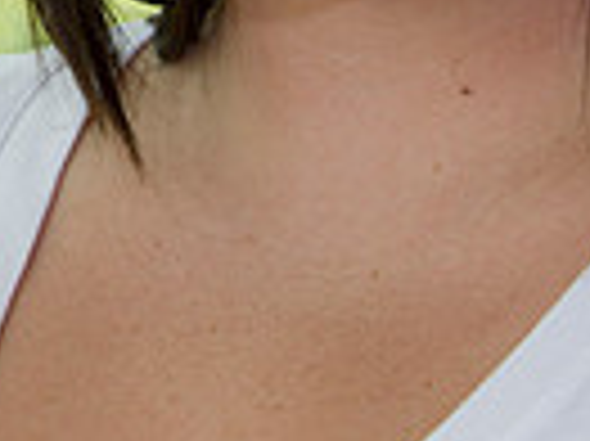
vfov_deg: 4.6
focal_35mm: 320
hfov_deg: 6.1
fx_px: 5449
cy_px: -410
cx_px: -243
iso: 250
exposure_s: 1/80
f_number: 7.1
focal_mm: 75
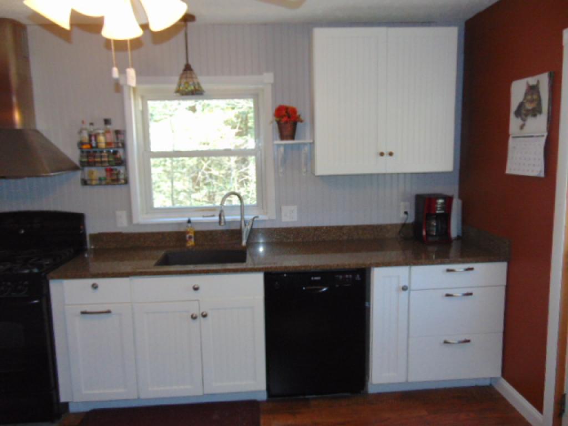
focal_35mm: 25
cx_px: 284
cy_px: 213
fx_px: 410
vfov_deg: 54.9
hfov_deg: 69.4
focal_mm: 4.5
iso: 200
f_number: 3
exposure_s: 1/30
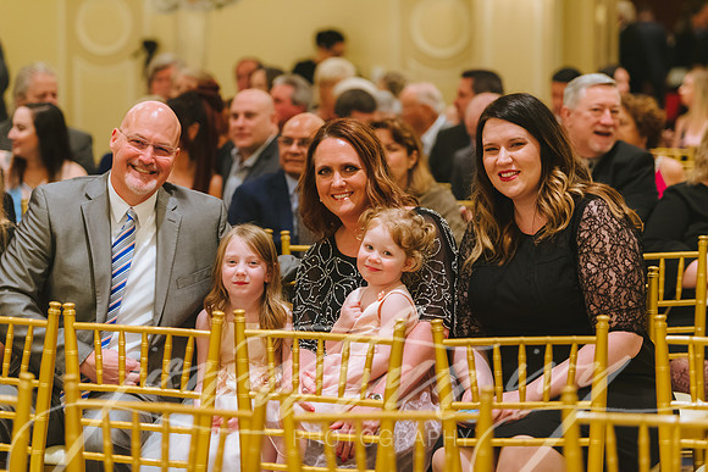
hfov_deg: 17.6
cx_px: 354
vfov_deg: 11.8
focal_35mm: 116
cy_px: 236
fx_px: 2282
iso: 2000
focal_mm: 116
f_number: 2.8
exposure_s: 1/200
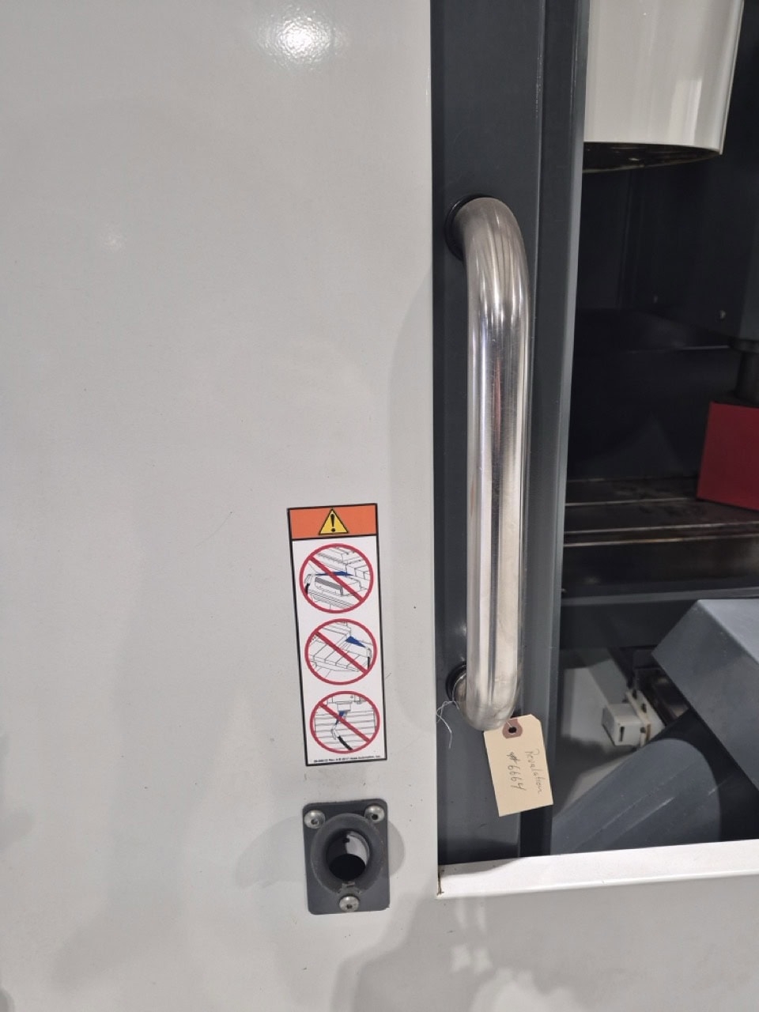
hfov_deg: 58.9
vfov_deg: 73.9
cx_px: 380
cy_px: 506
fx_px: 672
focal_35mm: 23
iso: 400
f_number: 1.8
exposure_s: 1/120
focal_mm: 5.4
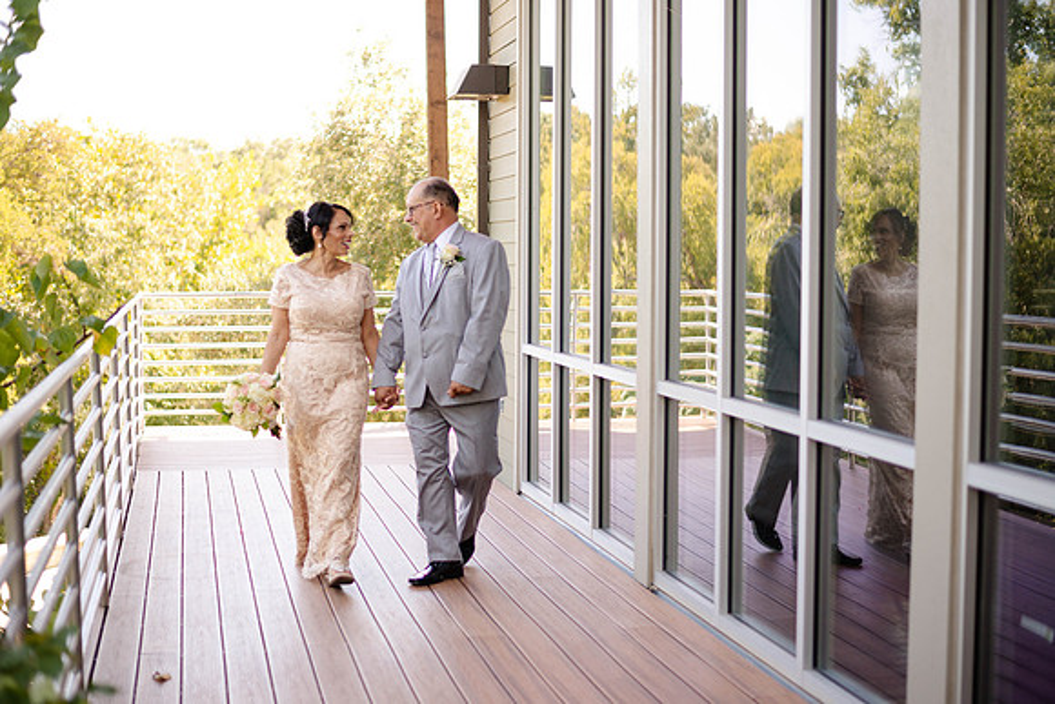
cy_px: 352
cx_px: 528
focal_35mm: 51
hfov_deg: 38.8
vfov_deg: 26.5
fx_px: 1497
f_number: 1.8
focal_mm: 50
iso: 200
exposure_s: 1/1600
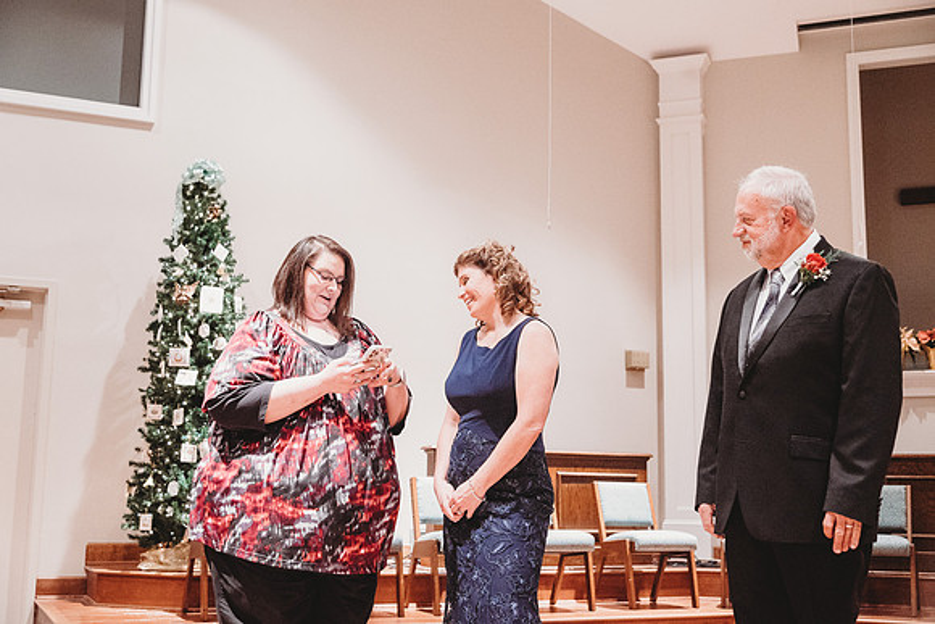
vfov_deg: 30.5
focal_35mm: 44
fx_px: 1143
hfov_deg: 44.5
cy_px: 312
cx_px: 468
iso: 6400
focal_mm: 44
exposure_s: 1/200
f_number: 4
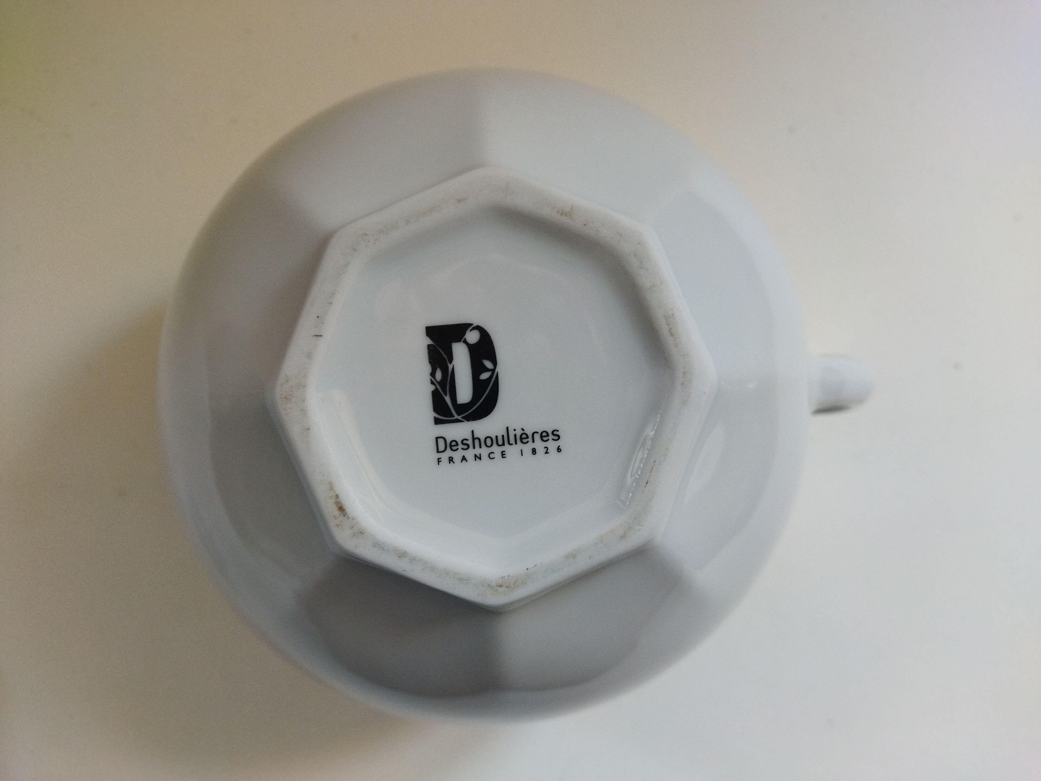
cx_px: 520
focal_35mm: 27
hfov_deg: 65.3
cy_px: 390
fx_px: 812
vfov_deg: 51.4
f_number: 1.79
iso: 192
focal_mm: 4.71
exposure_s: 1/50
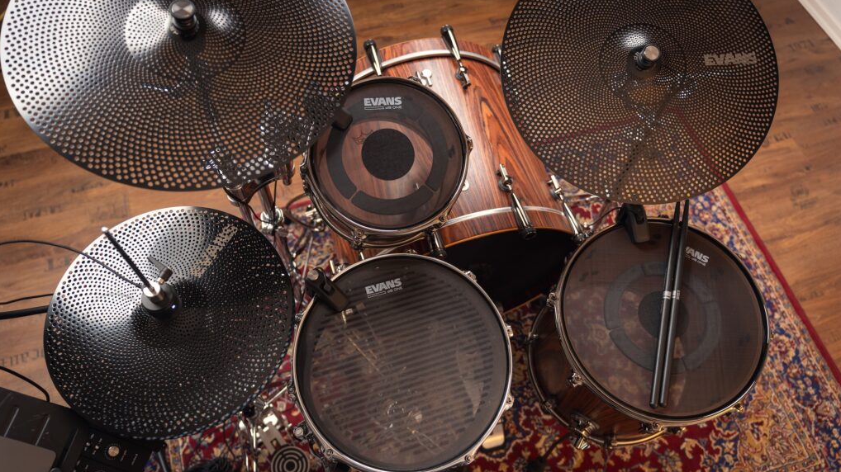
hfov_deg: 64.3
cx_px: 427
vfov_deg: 38.9
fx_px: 669
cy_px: 219
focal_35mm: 30
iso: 250
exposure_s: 1/25
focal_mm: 28
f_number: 2.8
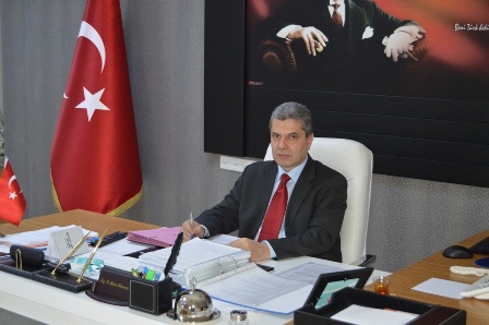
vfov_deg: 23.7
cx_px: 244
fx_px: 774
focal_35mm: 57
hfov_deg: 35.1
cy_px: 162
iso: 800
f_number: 4.8
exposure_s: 1/60
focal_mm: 38
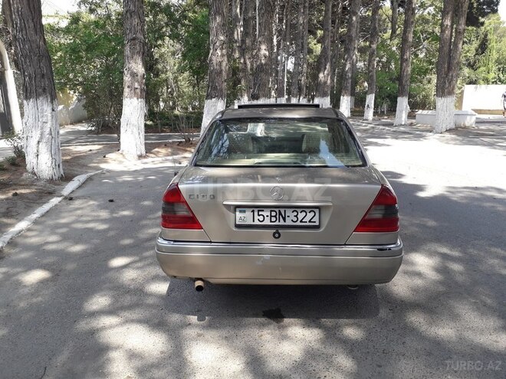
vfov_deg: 51.4
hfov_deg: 65.3
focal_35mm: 27
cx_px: 253
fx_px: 395
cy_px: 190
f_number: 1.9
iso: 40
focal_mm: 3.6
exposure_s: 1/309
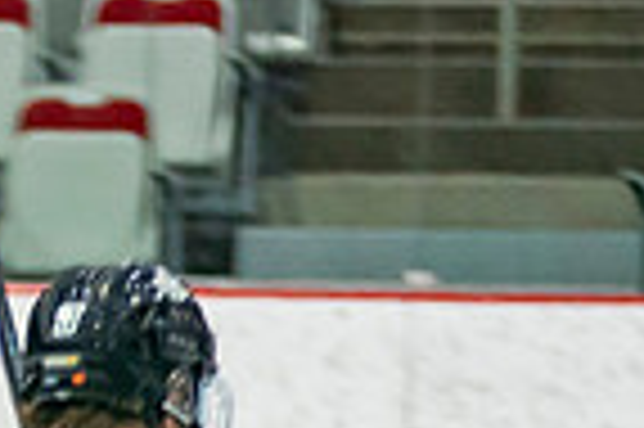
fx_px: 22585
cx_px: -239
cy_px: 1213
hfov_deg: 1.6
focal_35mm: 1264
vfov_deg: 1.1
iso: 800
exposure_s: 1/640
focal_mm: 165
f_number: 2.8
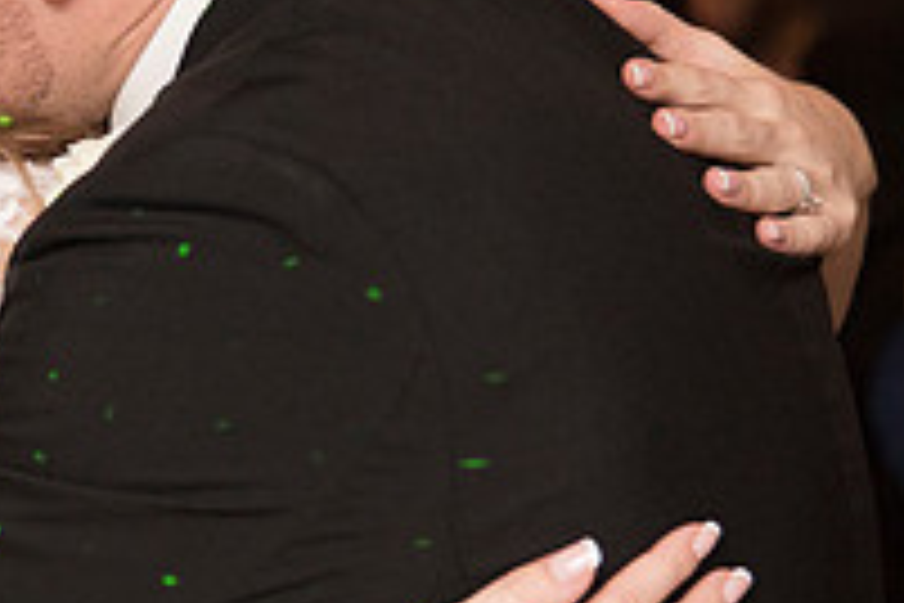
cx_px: 229
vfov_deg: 5.0
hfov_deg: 7.5
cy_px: 277
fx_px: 6880
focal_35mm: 274
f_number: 4
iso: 1000
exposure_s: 1/200
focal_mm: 95
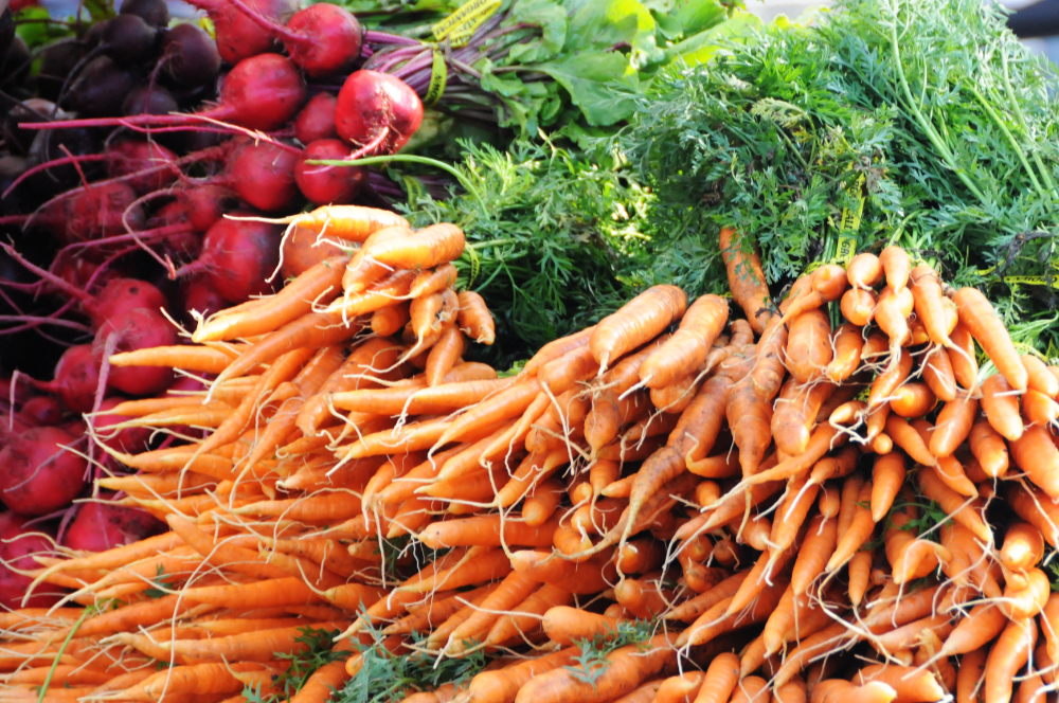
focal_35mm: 168
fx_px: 4936
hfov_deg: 12.2
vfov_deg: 8.1
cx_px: 530
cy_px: 352
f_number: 6.3
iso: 1250
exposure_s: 1/400
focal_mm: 112
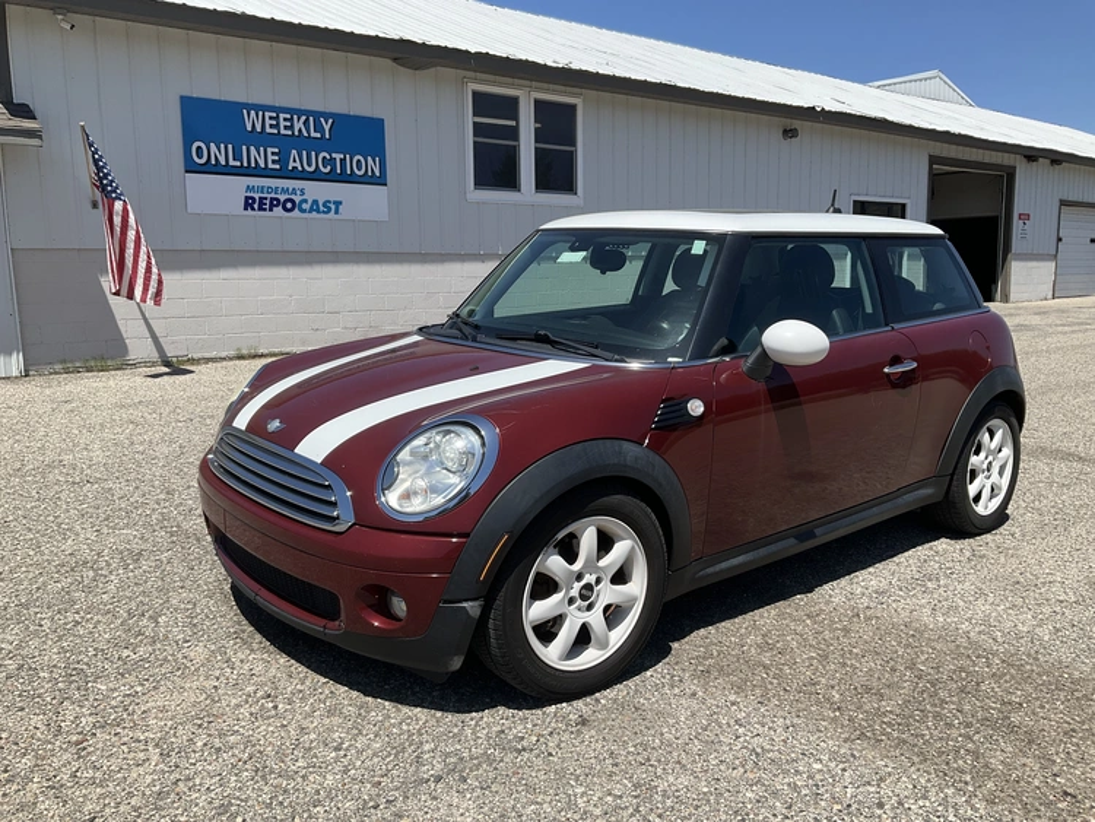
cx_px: 548
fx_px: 918
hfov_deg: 61.6
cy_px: 411
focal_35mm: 29
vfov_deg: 48.3
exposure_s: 1/2427
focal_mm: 3
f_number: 1.8
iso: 25
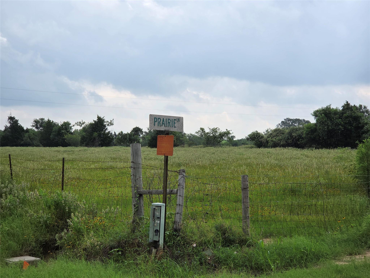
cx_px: 185
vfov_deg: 21.3
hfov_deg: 28.2
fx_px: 738
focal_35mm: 69
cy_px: 139
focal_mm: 7
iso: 25
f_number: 2.4
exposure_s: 1/661
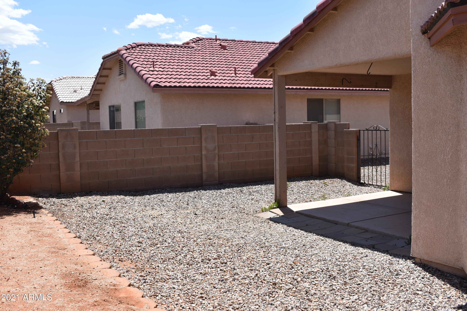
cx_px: 234
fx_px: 486
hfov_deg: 51.3
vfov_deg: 35.5
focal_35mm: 38
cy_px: 156
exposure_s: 1/250
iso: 100
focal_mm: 25
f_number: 8
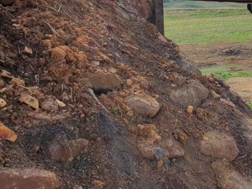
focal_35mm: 62
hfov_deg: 27.9
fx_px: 451
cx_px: 290
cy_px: 32
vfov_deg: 23.2
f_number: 2.4
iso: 50
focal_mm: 4.32
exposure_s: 1/1832
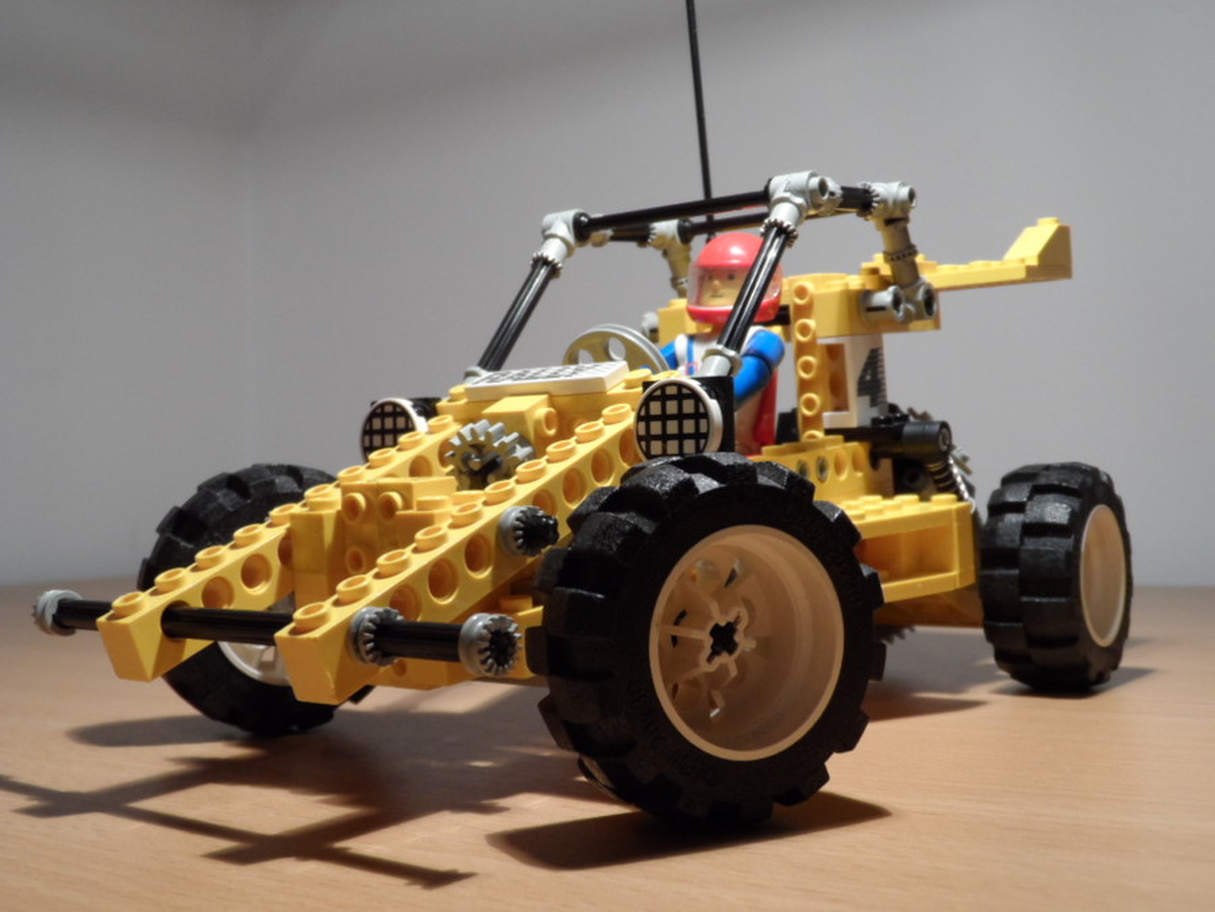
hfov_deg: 45.8
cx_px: 608
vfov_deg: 35.1
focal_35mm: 41
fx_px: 1439
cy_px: 456
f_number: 3.7
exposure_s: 1/15
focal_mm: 6.8
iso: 200
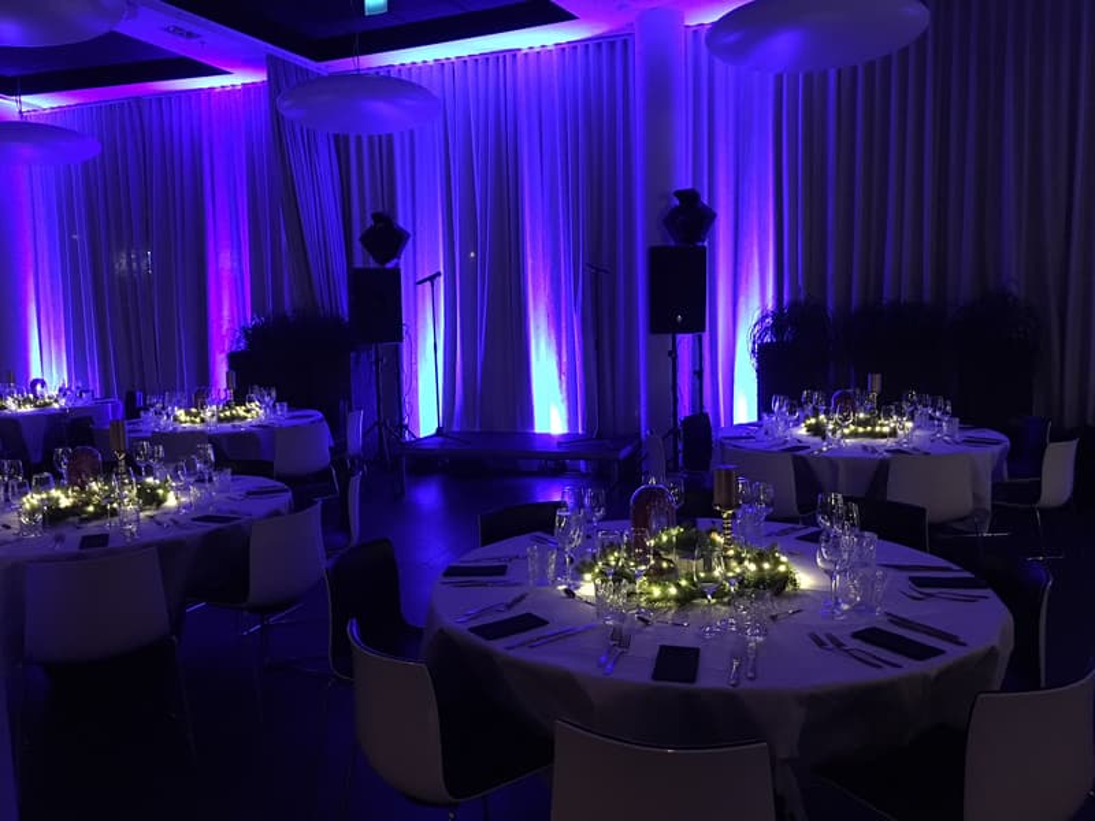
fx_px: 917
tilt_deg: -5.6
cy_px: 410
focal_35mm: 29
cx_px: 548
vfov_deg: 48.2
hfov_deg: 61.7
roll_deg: +1.3
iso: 160
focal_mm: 4.15
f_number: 2.2
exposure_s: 1/8
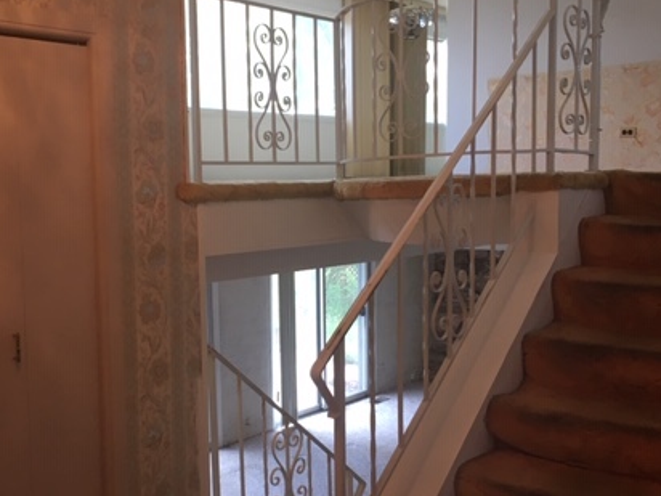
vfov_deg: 32.2
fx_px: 859
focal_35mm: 45
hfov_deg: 41.7
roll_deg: +1.0
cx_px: 244
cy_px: 265
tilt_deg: -4.6
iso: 50
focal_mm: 4.15
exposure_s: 1/30
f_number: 2.2
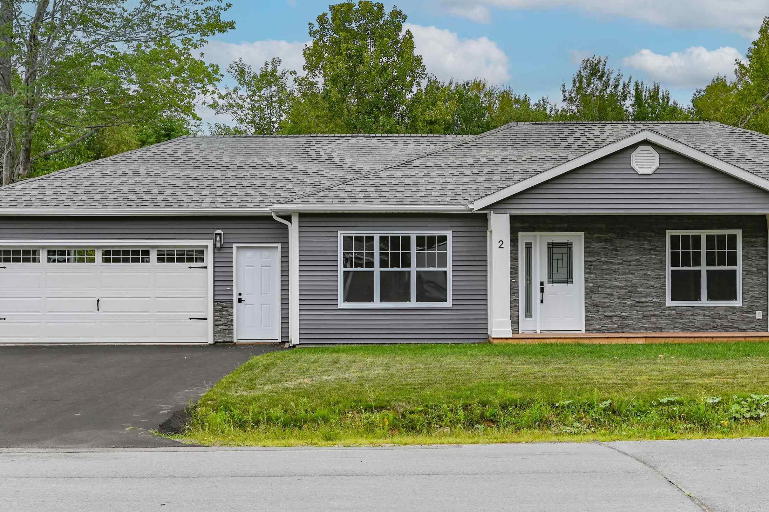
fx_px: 1494
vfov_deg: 19.4
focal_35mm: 70
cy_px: 266
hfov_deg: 28.8
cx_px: 478
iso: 100
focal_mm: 50
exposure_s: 1/400
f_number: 7.1
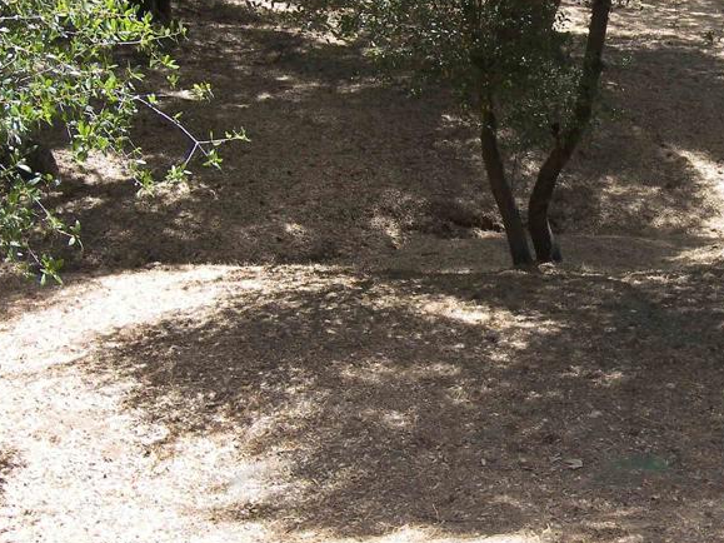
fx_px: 1443
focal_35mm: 69
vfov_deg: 21.3
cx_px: 561
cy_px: 209
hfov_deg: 27.7
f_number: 3.2
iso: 50
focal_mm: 8.3
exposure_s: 1/200
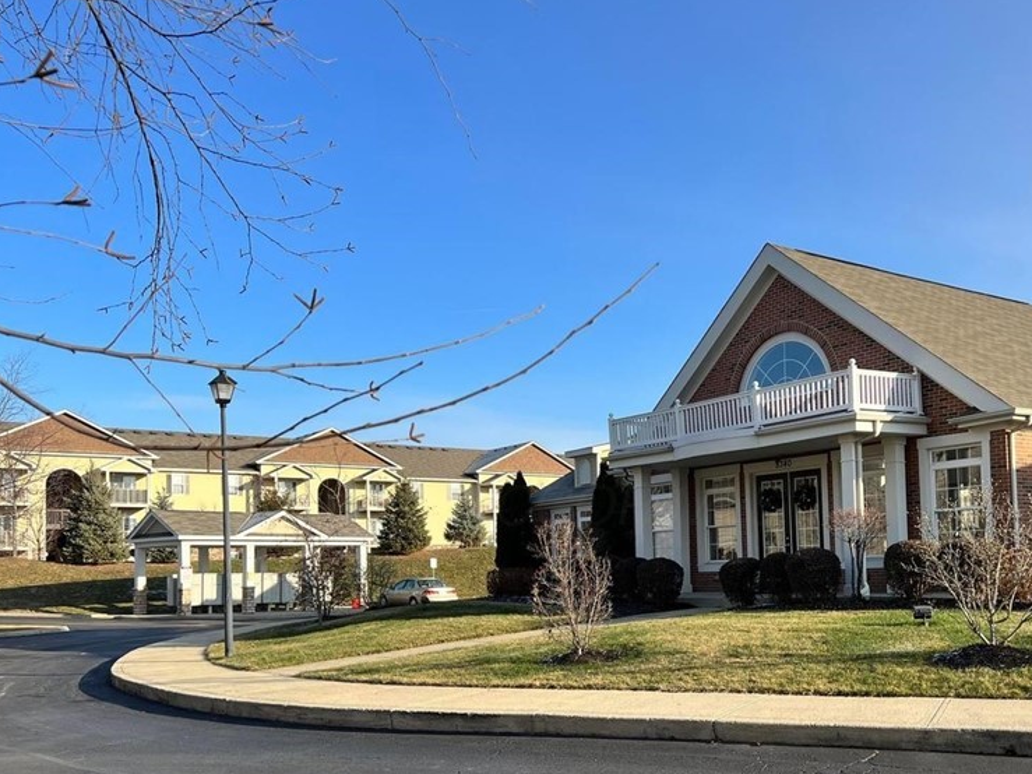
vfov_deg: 39.3
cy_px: 505
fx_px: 1073
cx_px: 640
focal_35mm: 36
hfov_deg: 50.9
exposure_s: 1/2994
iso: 50
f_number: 1.5
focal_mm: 5.7
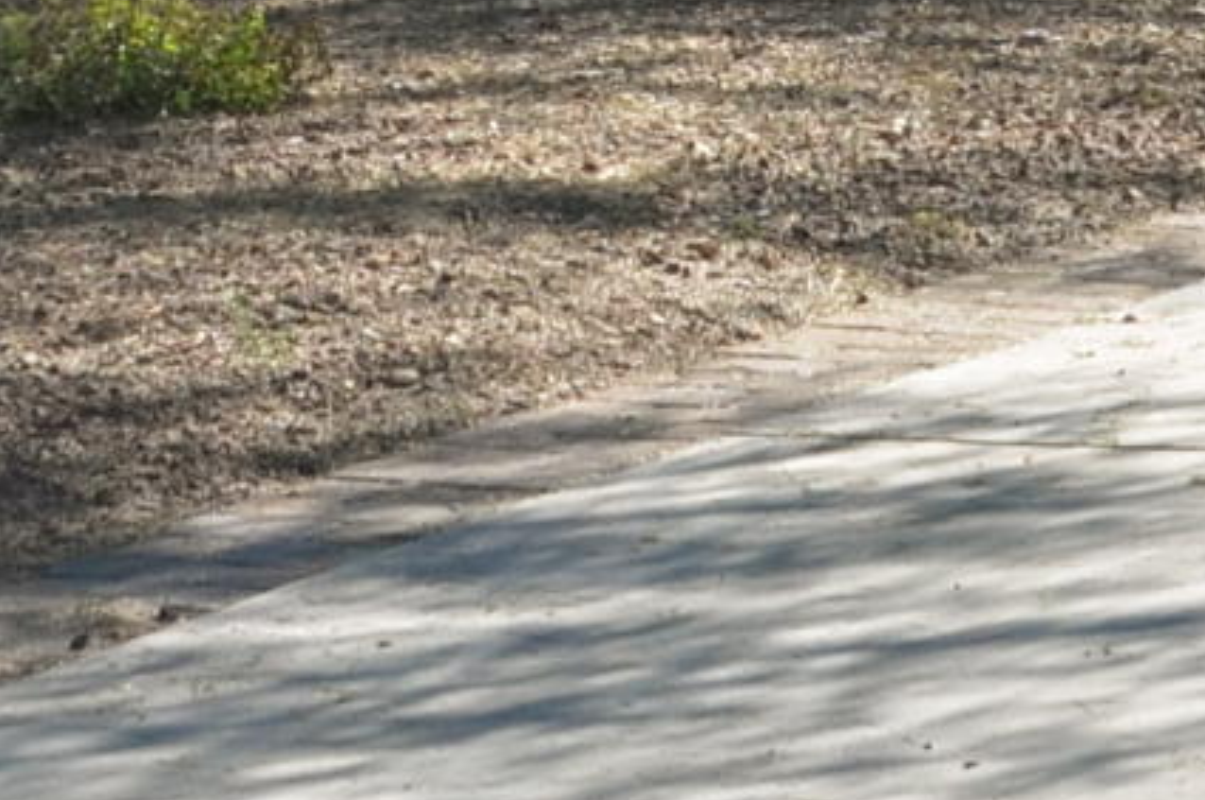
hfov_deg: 8.1
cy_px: -881
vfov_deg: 5.3
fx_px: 8489
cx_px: 800
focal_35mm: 254
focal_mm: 24
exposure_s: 1/320
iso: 200
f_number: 5.6
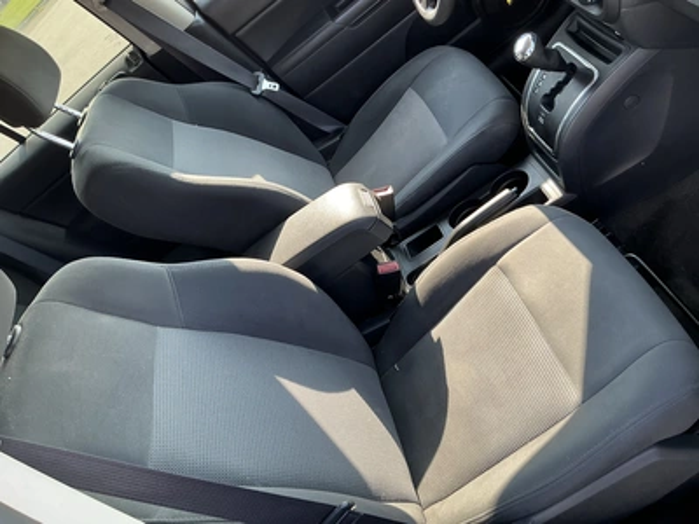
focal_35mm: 28
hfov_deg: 63.4
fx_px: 565
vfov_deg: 49.7
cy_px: 262
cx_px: 350
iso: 32
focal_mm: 3
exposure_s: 1/122
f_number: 1.8
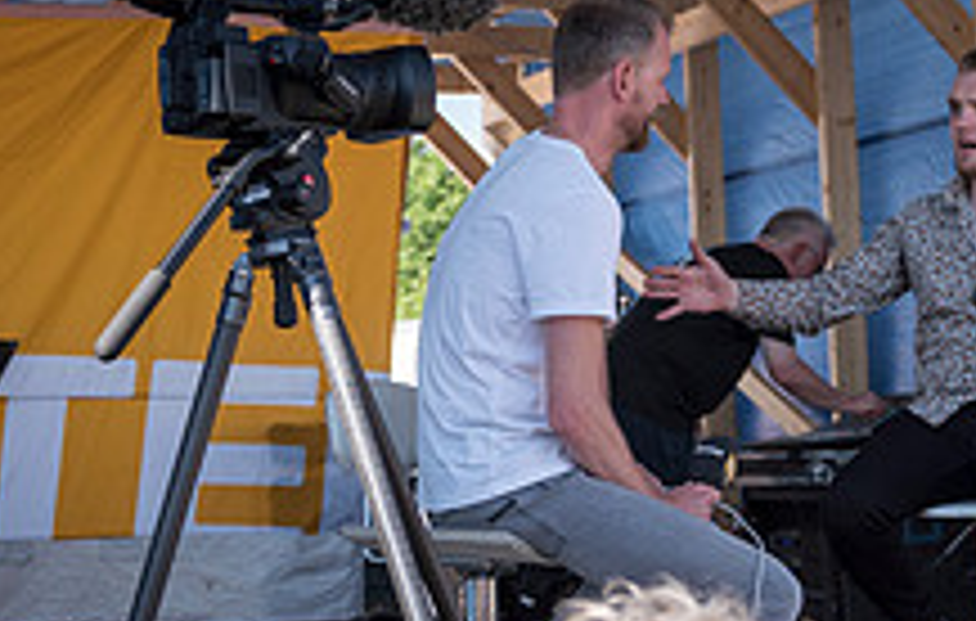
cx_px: 584
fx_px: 2299
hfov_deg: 23.9
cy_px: 248
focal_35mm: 86
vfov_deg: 15.4
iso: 100
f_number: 2.8
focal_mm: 25
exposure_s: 1/640
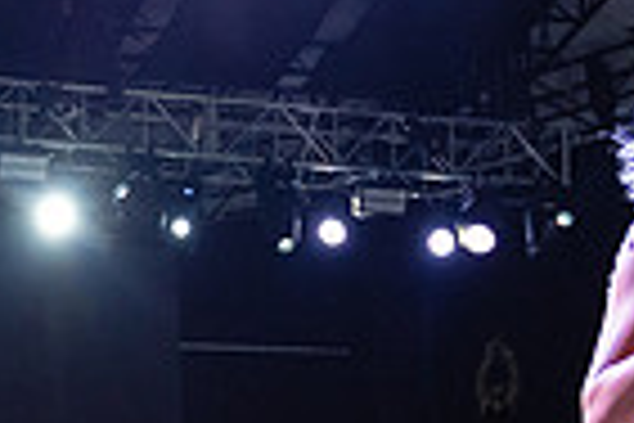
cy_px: 629
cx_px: -115
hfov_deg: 18.8
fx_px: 1814
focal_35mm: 103
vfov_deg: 12.6
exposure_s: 1/250
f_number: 3.2
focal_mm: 24
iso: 2000
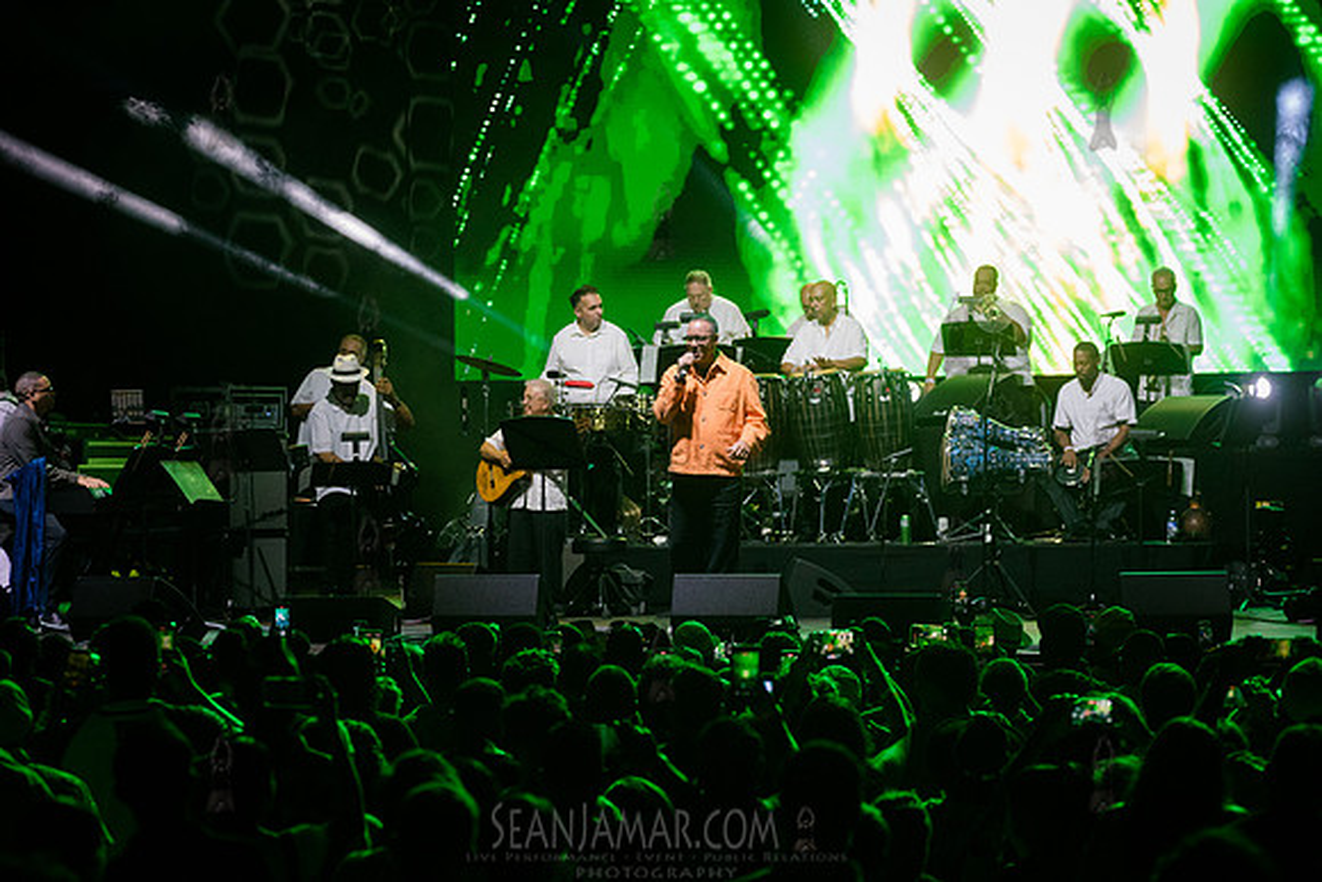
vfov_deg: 10.9
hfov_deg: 16.3
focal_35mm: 126
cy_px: 441
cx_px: 661
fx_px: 4611
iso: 5000
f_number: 4
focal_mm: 125
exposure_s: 1/1000
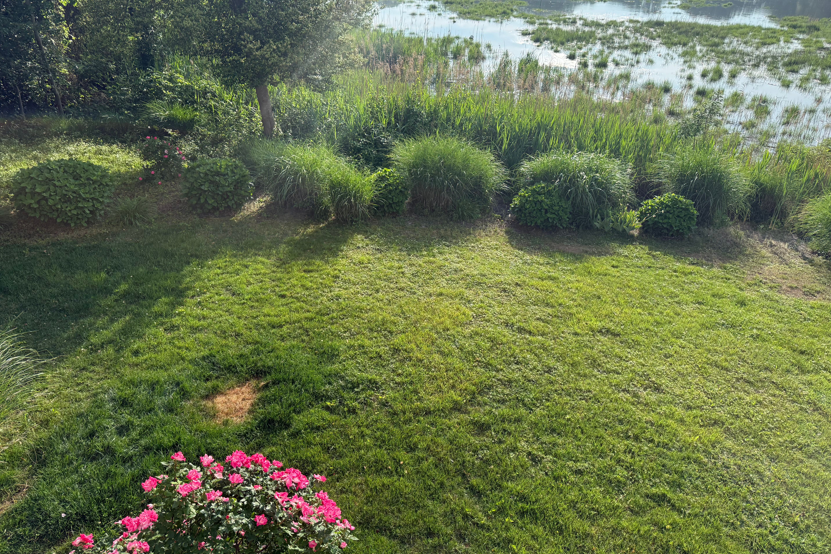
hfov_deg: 71.5
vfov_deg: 51.3
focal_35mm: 25
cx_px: 415
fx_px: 577
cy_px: 266
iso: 100
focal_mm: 6.76
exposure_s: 1/2703
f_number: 1.78
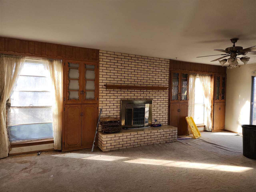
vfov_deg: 58.9
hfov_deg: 73.9
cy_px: 96
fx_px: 170
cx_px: 128
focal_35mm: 23
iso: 25
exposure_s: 1/120
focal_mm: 6.4
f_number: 1.8
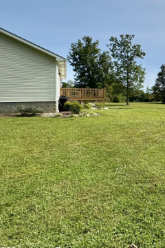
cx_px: 222
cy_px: 94
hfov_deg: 33.1
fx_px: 186
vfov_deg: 66.5
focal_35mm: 27
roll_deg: +0.9
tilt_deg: +0.3
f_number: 2.2
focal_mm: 2.22
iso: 50
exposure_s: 1/2415
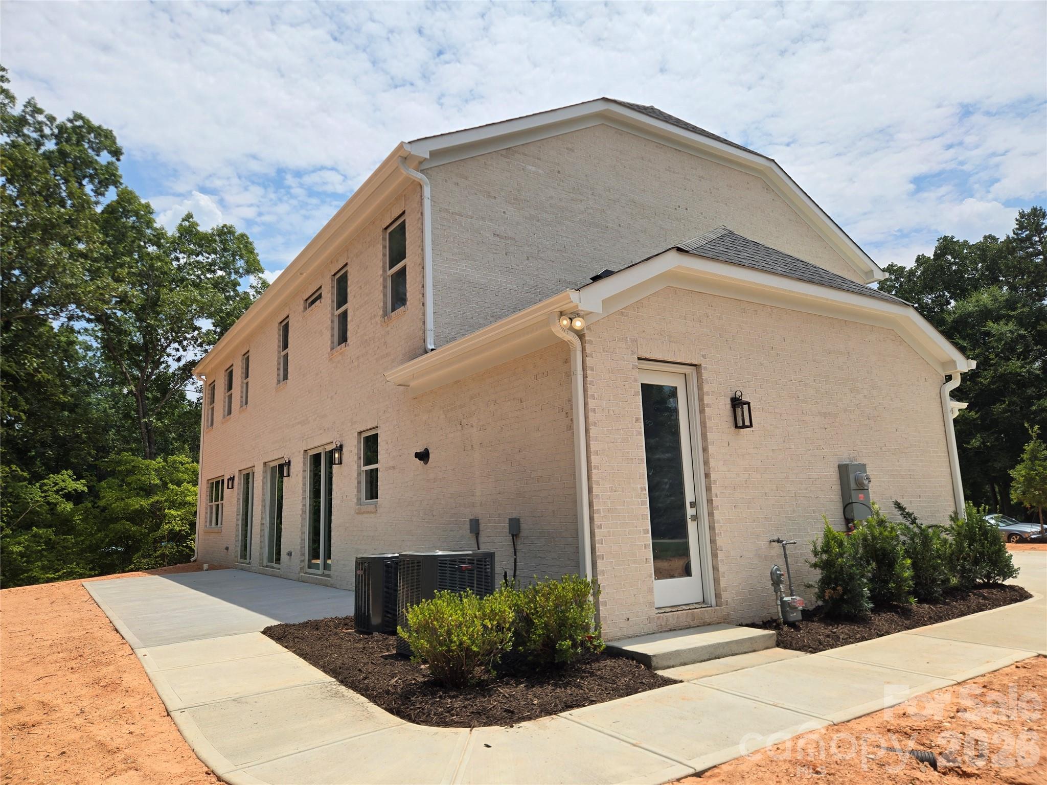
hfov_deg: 73.9
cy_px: 392
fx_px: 696
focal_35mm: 23
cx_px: 524
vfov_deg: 58.9
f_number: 1.8
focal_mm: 5.4
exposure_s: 1/3067
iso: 25
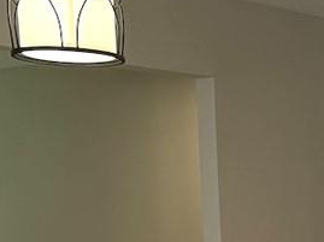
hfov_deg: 12.4
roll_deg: -0.5
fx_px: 1337
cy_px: 494
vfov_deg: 9.6
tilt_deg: -9.7
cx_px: 613
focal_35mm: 143
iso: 80
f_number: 1.78
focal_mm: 6.76
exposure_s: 1/120
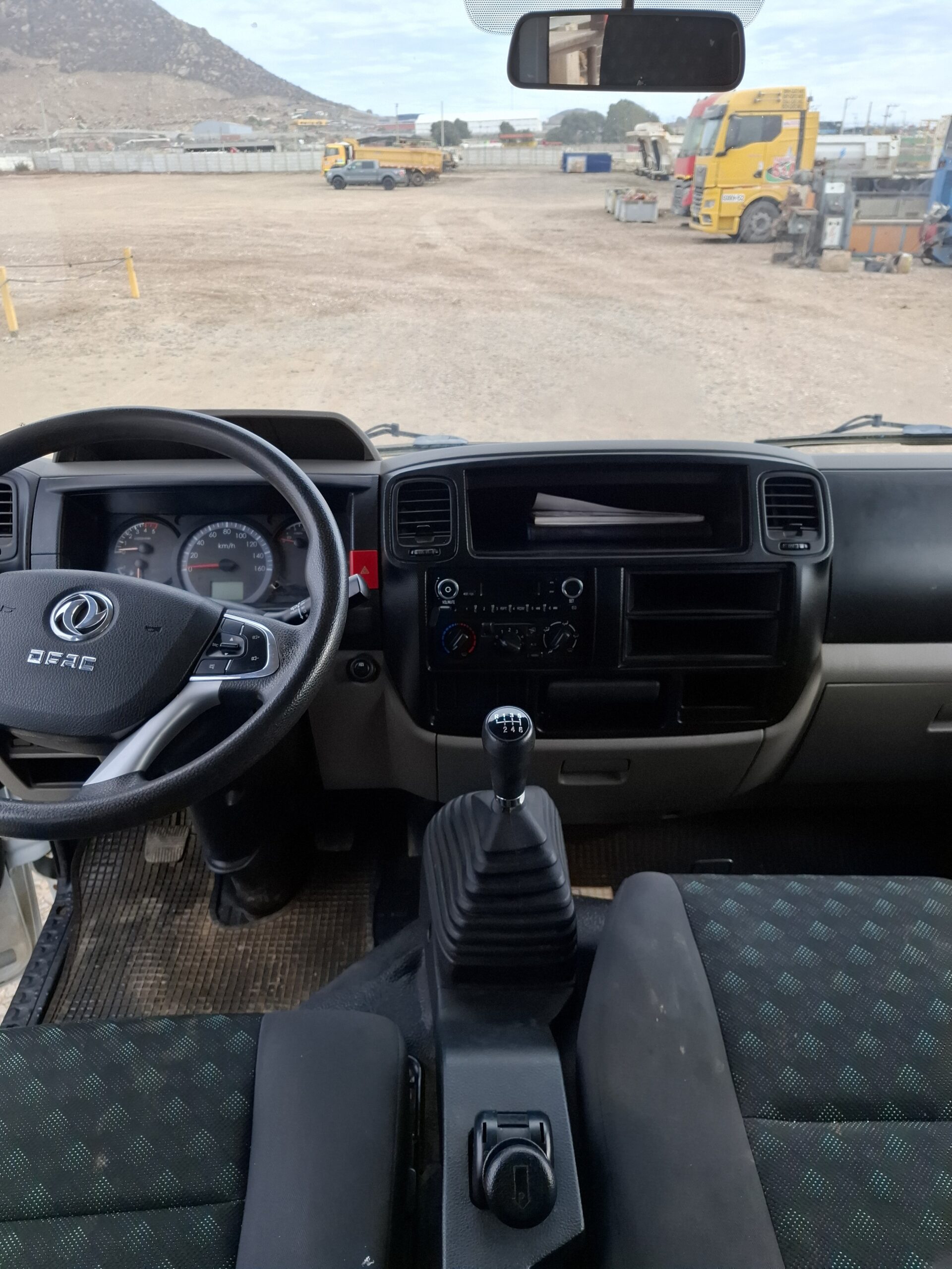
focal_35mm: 23
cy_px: 634
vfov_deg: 73.9
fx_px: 843
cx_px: 476
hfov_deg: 58.9
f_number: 1.8
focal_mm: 5.54
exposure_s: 1/625
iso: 50
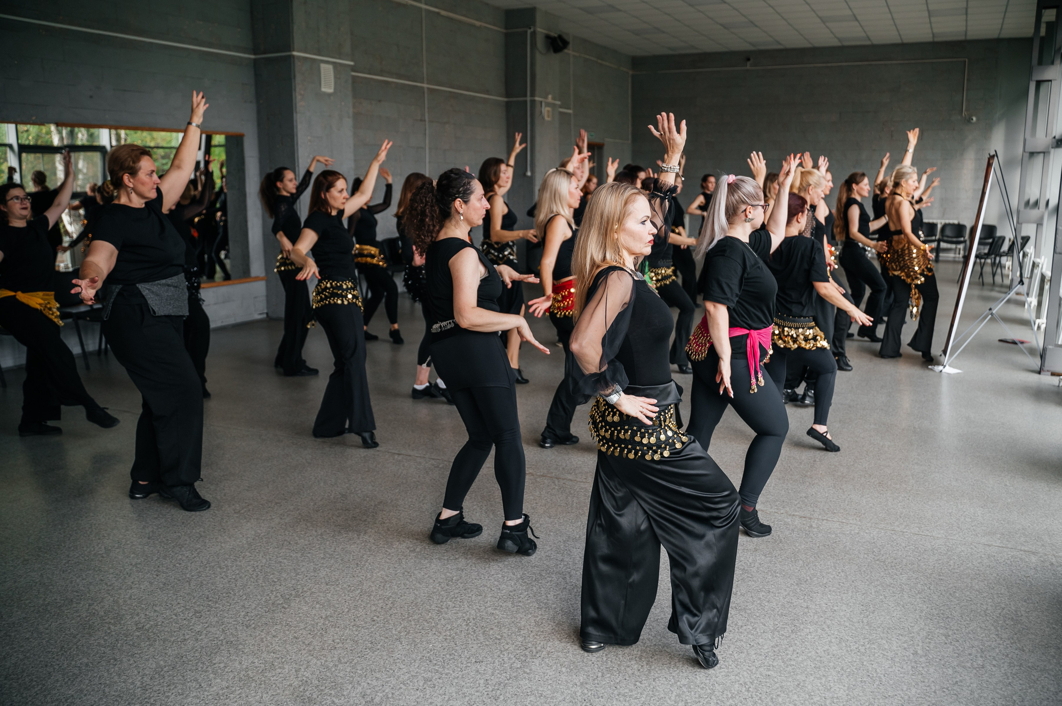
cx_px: 531
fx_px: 845
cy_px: 353
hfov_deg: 64.3
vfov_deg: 45.4
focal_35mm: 29
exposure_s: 1/250
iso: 400
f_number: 3.2
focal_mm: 28
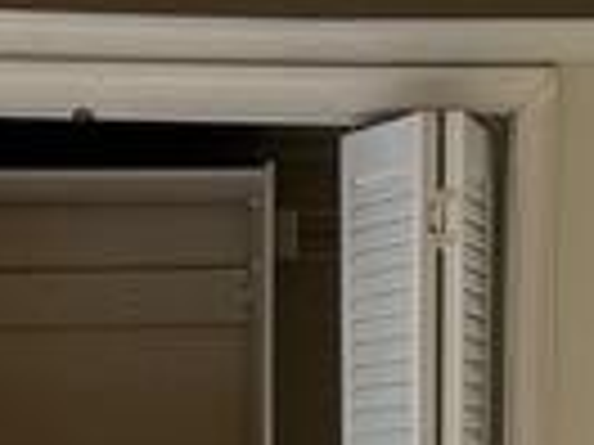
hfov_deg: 10.6
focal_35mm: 186
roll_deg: -0.3
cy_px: 1110
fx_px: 3192
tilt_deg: -10.7
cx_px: 356
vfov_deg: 7.4
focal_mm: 6.76
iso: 80
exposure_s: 1/120
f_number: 1.78
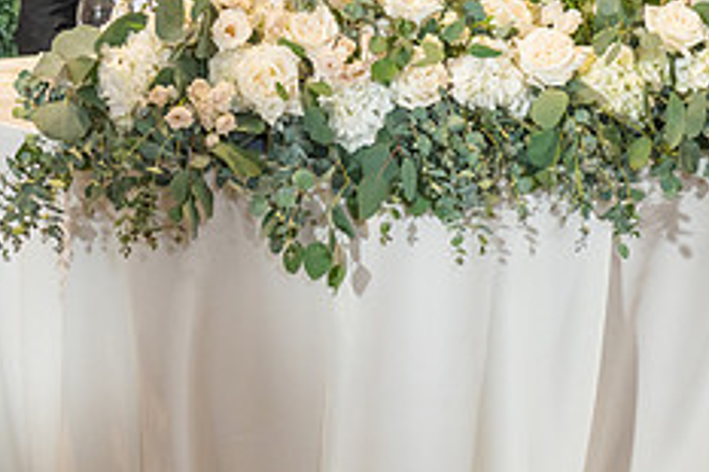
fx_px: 2696
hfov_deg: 14.9
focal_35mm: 137
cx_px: 152
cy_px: -99
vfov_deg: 9.8
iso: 800
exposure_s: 1/160
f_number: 3.5
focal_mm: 55
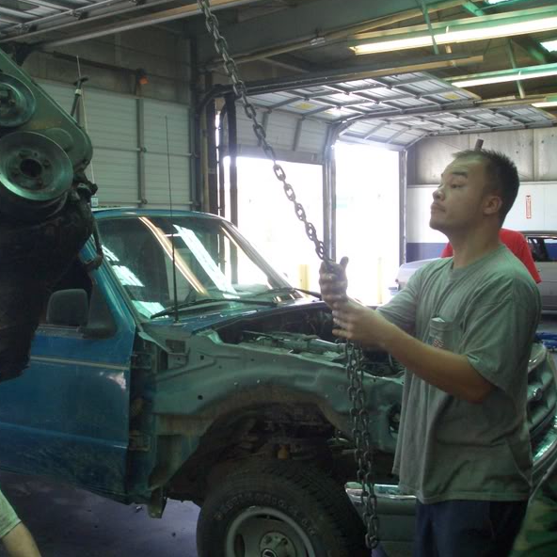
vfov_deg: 39.2
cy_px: 276
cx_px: 182
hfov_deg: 38.7
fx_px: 783
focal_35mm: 43
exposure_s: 1/80
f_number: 4
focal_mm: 4.8
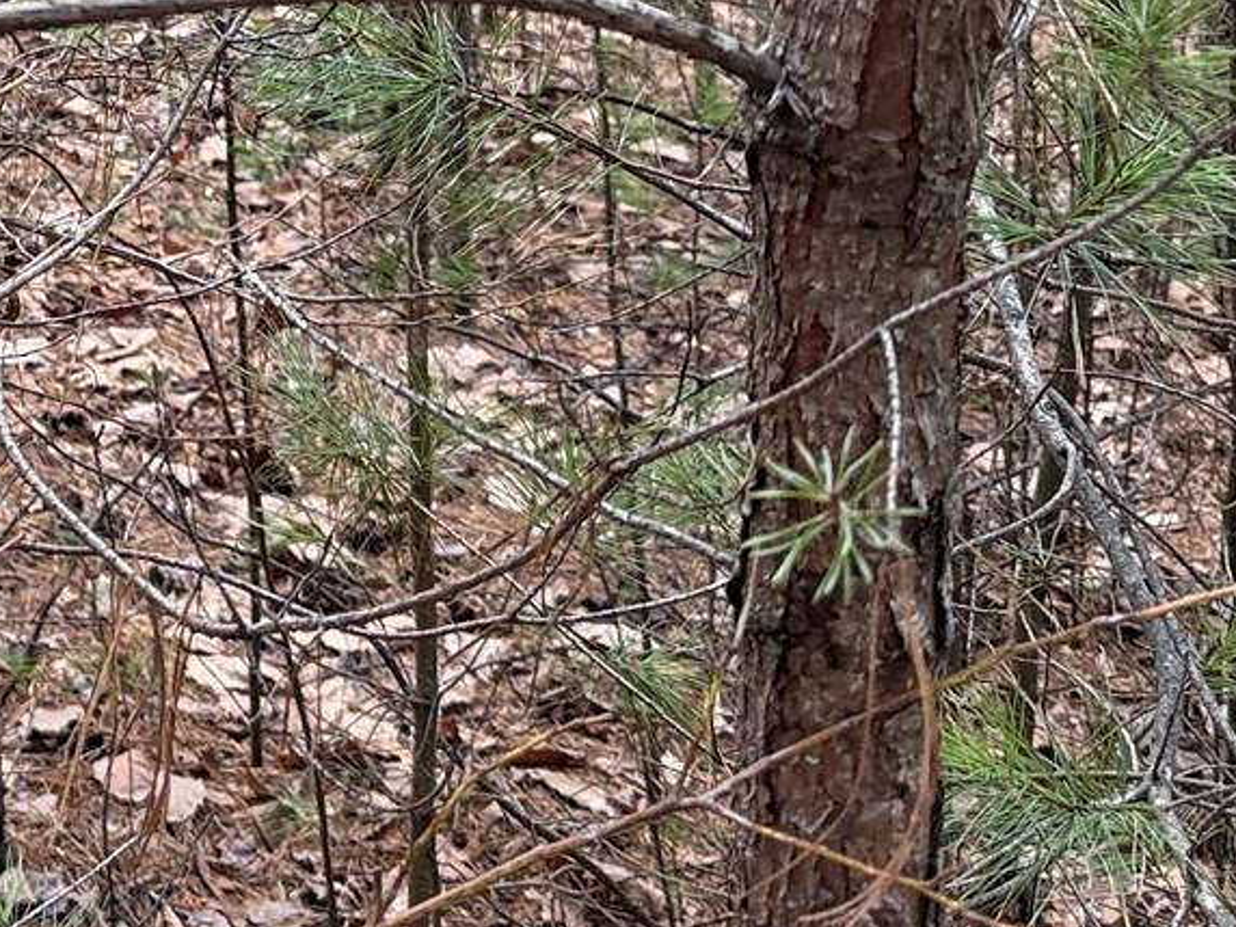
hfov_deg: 21.0
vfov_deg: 16.4
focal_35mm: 86
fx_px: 3071
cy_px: -227
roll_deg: +2.0
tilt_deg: -6.0
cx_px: -311
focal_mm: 6.76
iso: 125
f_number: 1.78
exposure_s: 1/237
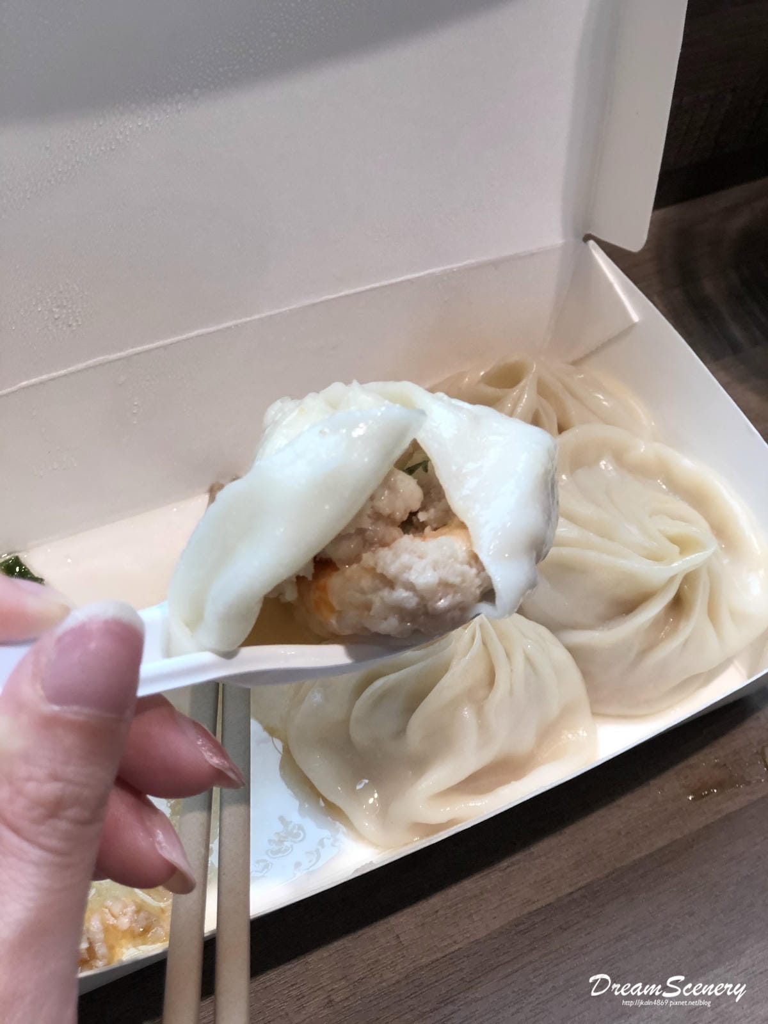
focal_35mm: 57
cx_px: 384
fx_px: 1686
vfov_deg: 33.8
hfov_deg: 25.7
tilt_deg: -53.7
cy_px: 512
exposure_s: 1/30
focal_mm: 6.6
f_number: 2.8
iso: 40
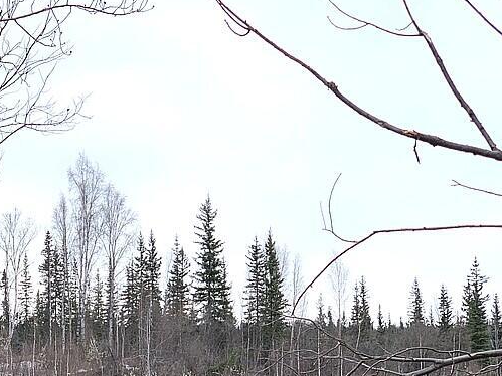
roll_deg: -0.4
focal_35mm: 105
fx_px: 1522
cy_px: 326
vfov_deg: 14.0
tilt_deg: +5.4
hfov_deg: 18.3
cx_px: 12
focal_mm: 6
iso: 16
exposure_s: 1/959
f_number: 2.4
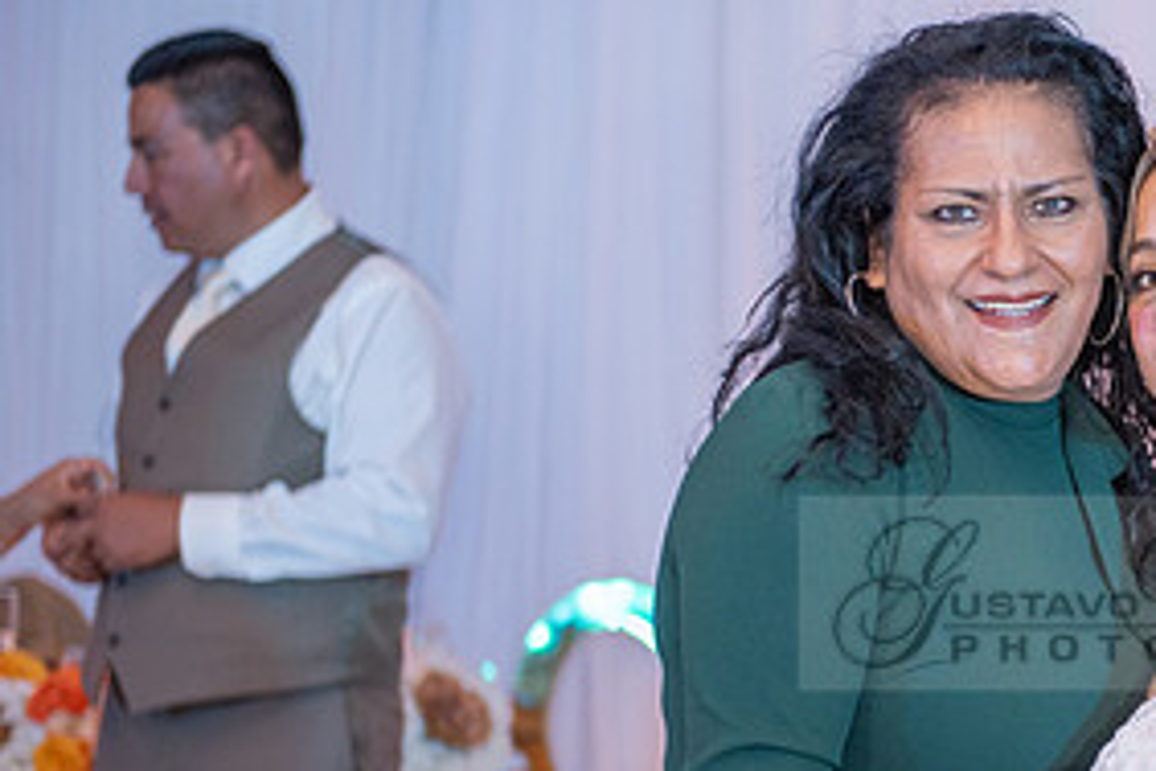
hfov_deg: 14.0
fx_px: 4624
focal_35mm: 144
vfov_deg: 9.5
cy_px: 593
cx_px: 1156
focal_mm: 70
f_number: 2.8
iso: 1000
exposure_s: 1/160
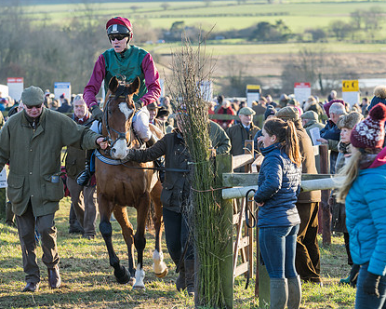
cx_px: 141
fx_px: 2685
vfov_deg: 6.6
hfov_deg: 8.2
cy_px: 151
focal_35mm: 235
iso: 200
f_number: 5.6
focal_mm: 156
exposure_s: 1/125
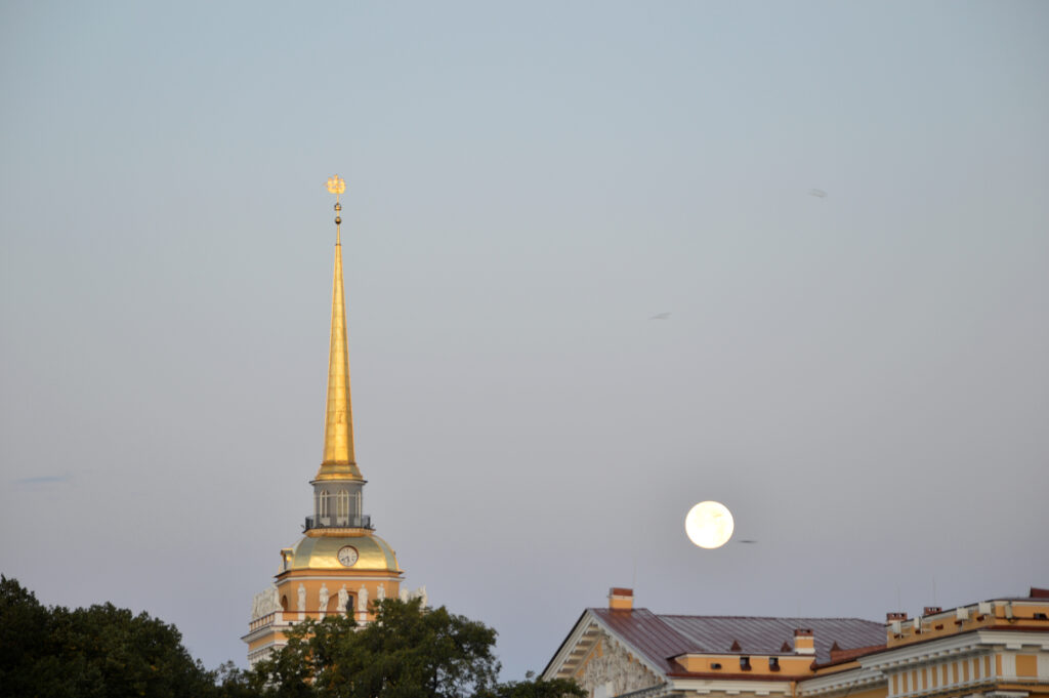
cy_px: 349
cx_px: 524
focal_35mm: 158
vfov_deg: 8.7
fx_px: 4586
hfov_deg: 13.1
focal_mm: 105
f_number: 5.6
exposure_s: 1/13
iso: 100
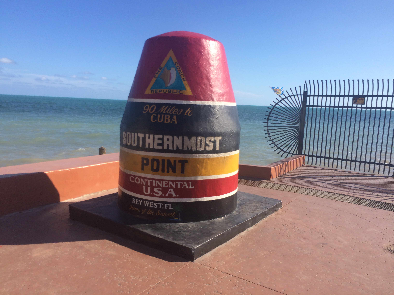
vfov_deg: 48.2
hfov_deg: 61.7
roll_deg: -2.6
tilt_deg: -8.0
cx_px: 197
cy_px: 148
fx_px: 330
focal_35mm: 29
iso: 32
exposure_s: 1/2053
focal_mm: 4.15
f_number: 2.2
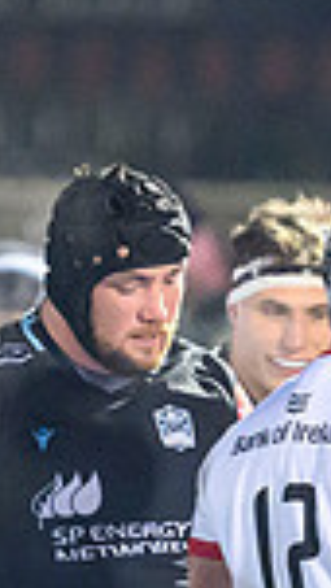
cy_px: 595
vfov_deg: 0.8
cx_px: 845
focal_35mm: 2795
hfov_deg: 0.4
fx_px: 43587
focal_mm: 400
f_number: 3.2
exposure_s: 1/500
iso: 8000
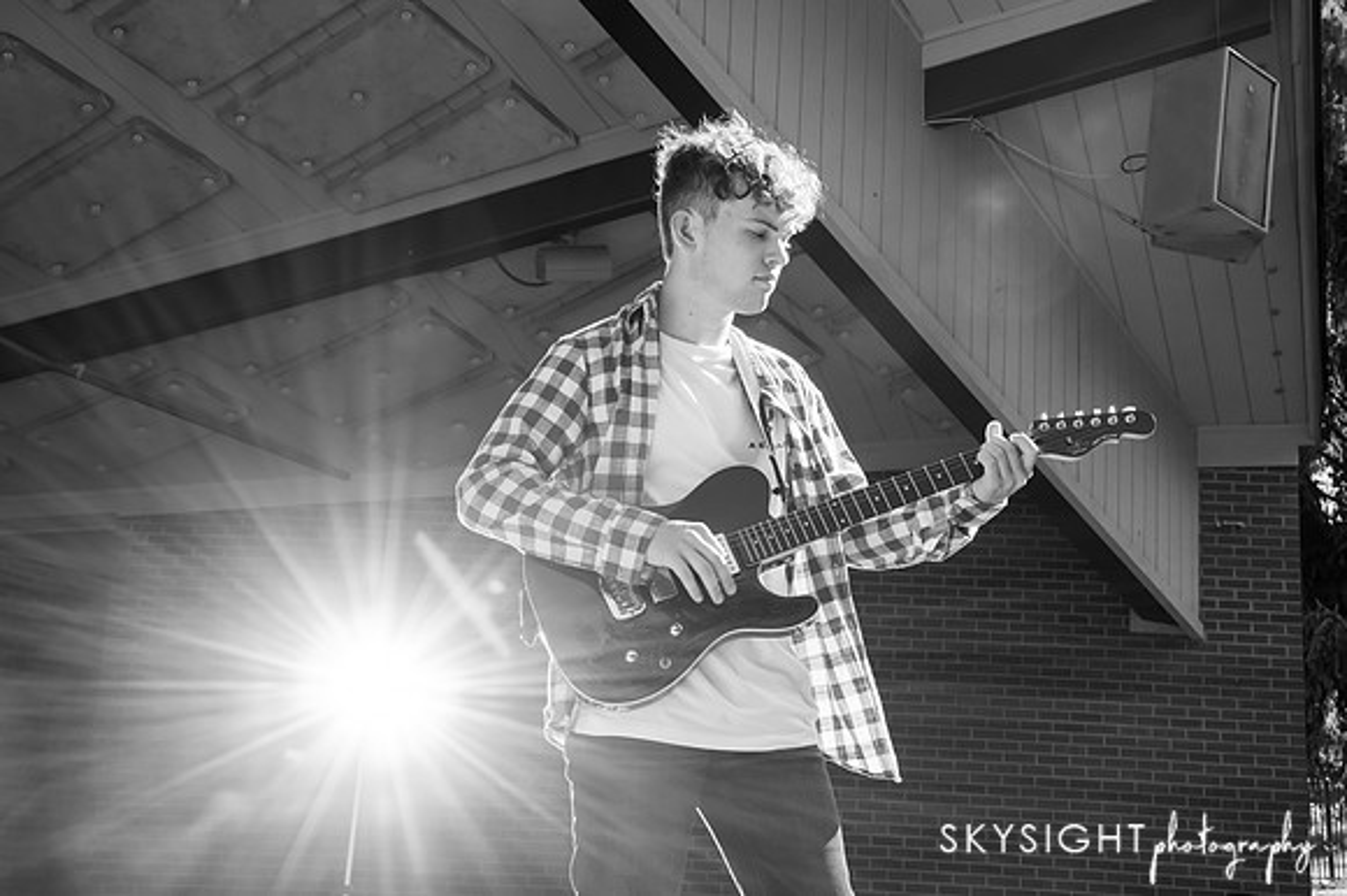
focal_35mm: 54
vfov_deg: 24.9
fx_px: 2030
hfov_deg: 36.7
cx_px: 690
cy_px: 448
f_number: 16
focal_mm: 52
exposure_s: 1/200
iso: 800
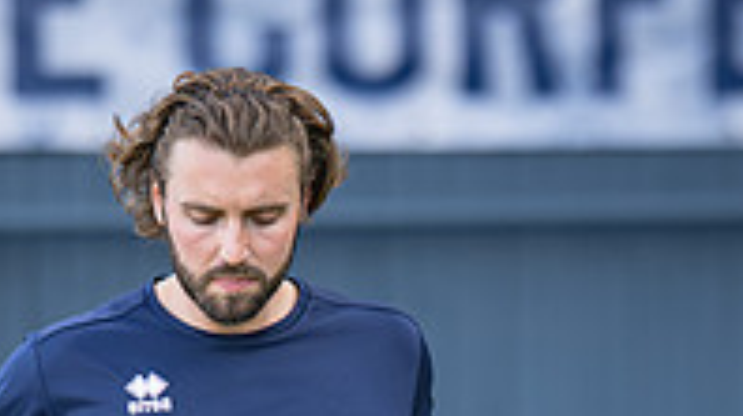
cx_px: 524
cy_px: 735
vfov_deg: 2.3
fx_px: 10217
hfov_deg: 4.2
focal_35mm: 519
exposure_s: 1/2000
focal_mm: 135
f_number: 1.8
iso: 400
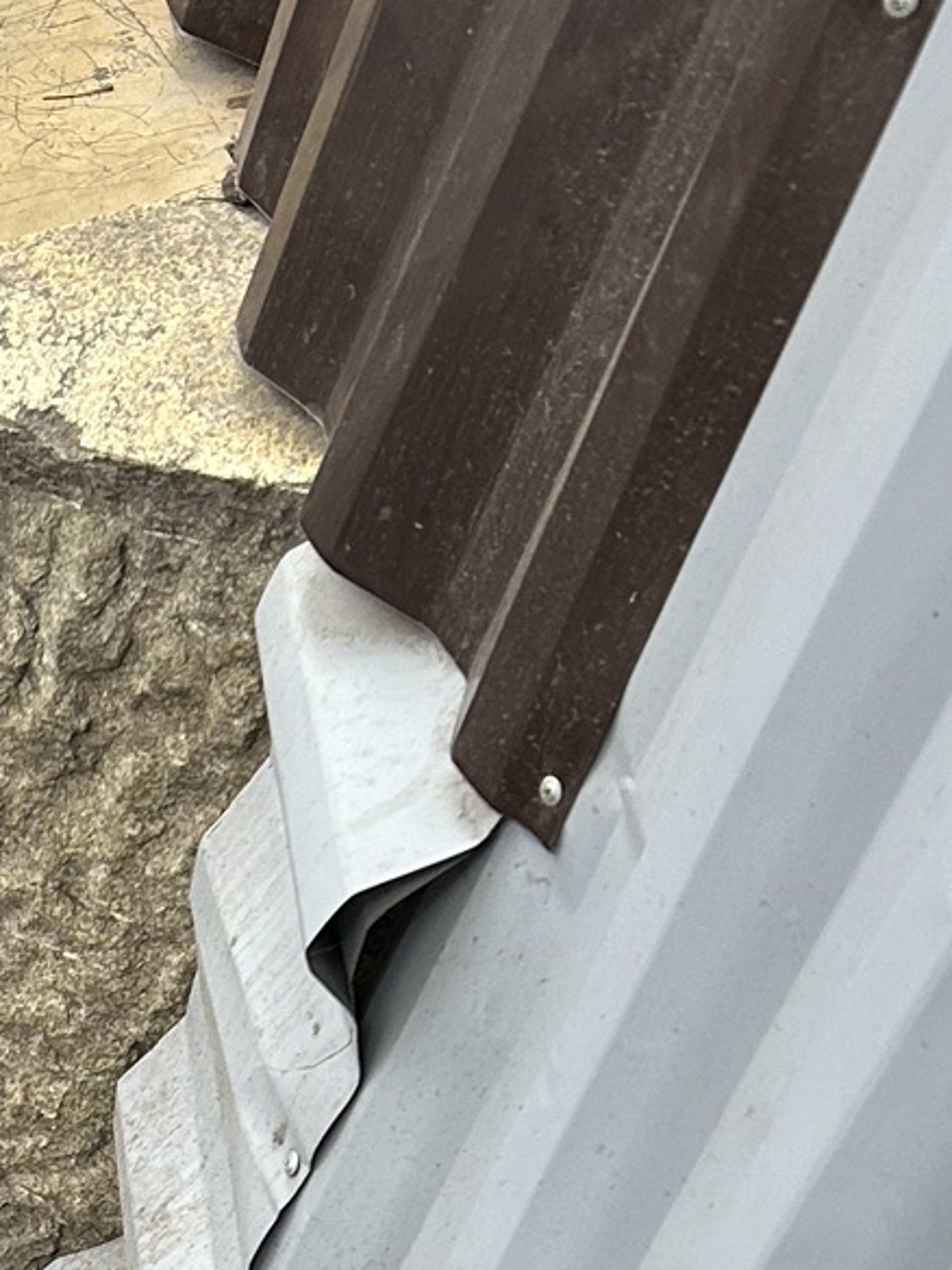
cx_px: -517
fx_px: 3264
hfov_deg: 15.2
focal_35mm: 89
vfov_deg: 20.2
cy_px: 1631
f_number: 1.5
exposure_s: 1/121
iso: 100
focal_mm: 5.7
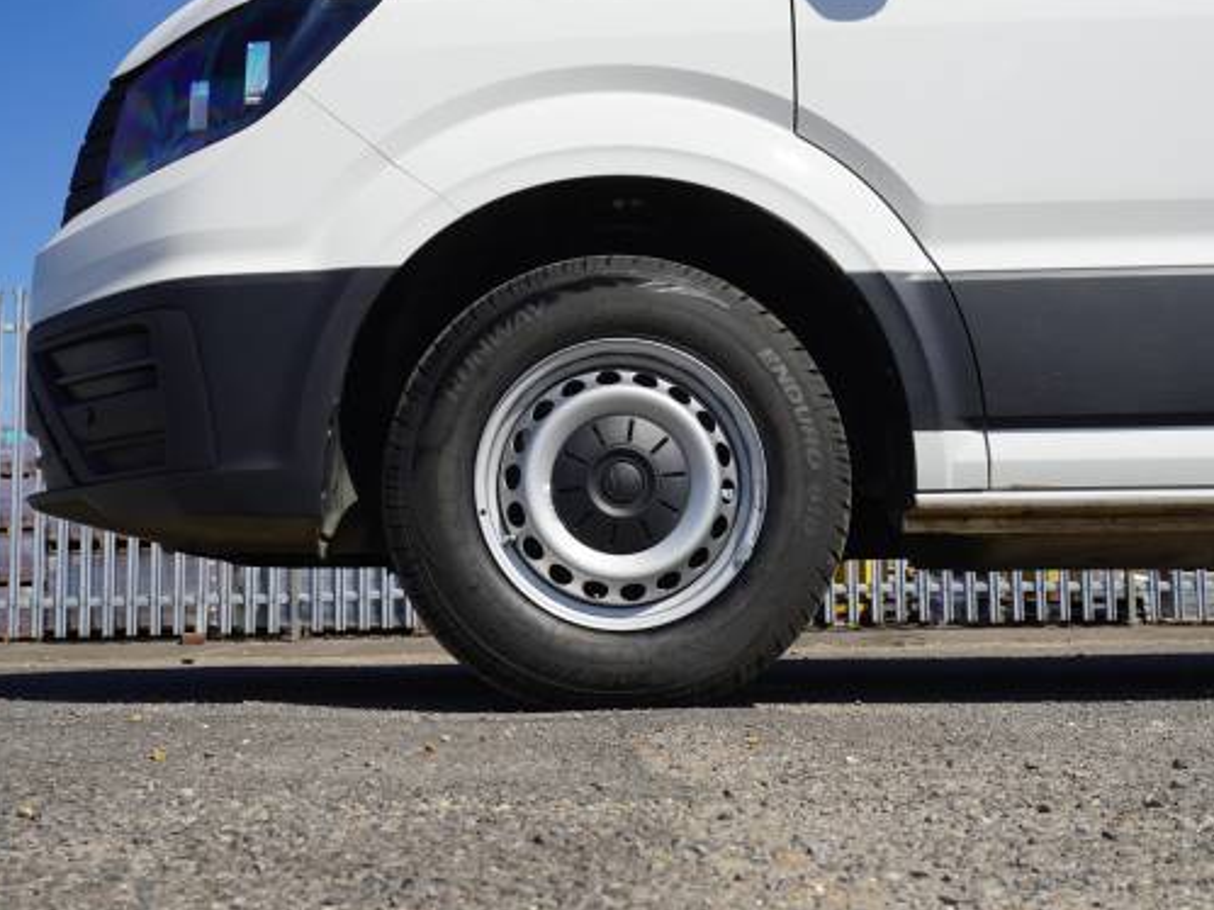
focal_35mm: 54
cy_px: 423
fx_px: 1880
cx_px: 671
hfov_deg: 35.8
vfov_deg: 27.2
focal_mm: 29
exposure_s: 1/125
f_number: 9.5
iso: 100
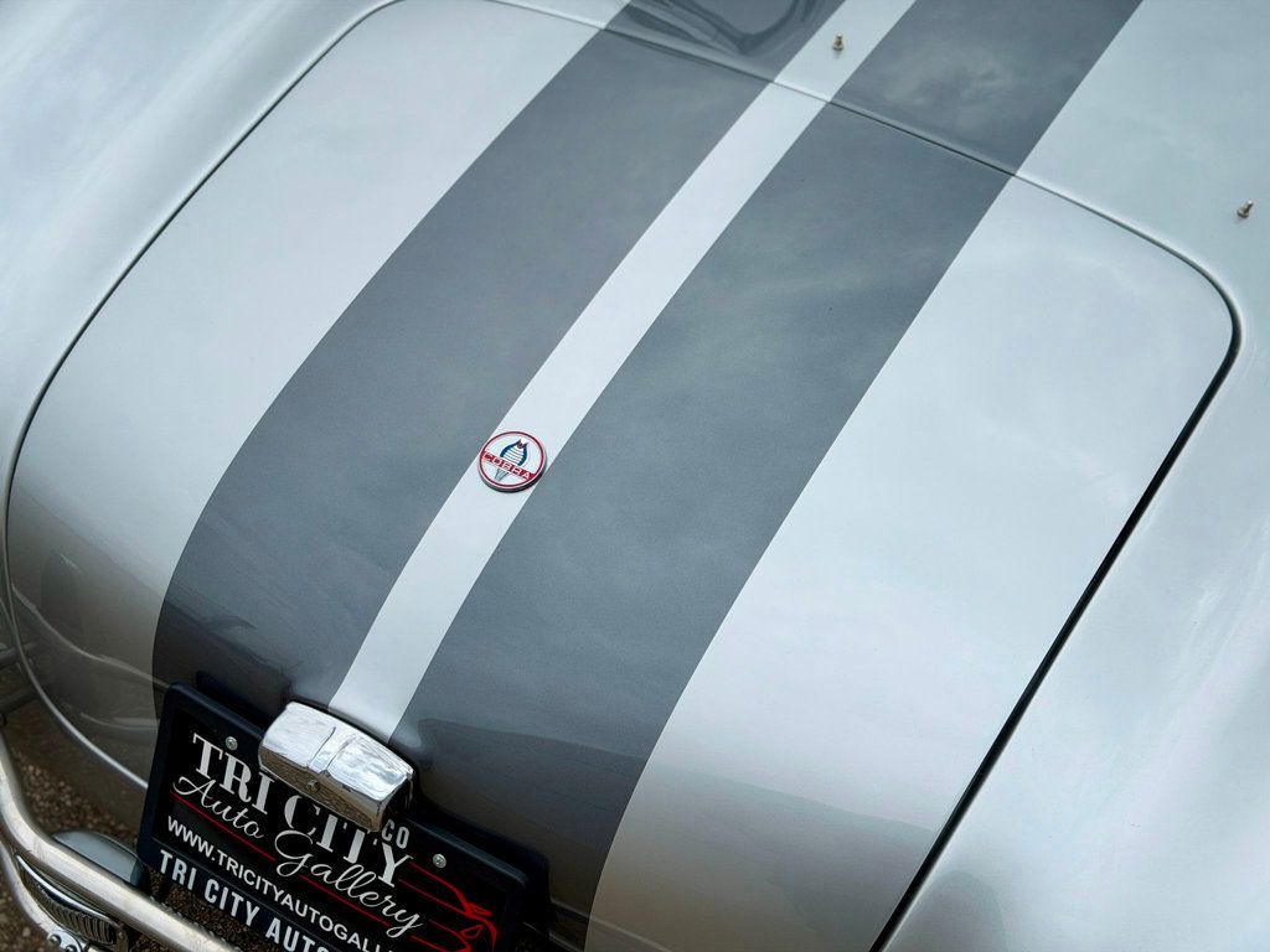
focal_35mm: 48
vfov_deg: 30.3
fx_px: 1761
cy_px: 476
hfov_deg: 39.7
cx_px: 635
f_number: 1.78
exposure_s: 1/7143
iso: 64
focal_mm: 6.76
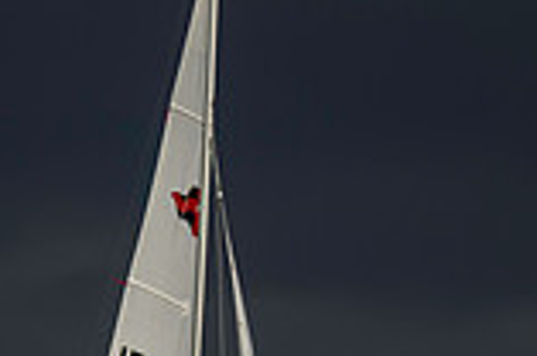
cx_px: 5
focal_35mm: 1154
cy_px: 487
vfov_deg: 1.2
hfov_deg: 1.8
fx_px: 17179
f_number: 4
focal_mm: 300
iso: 50
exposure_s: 1/1600
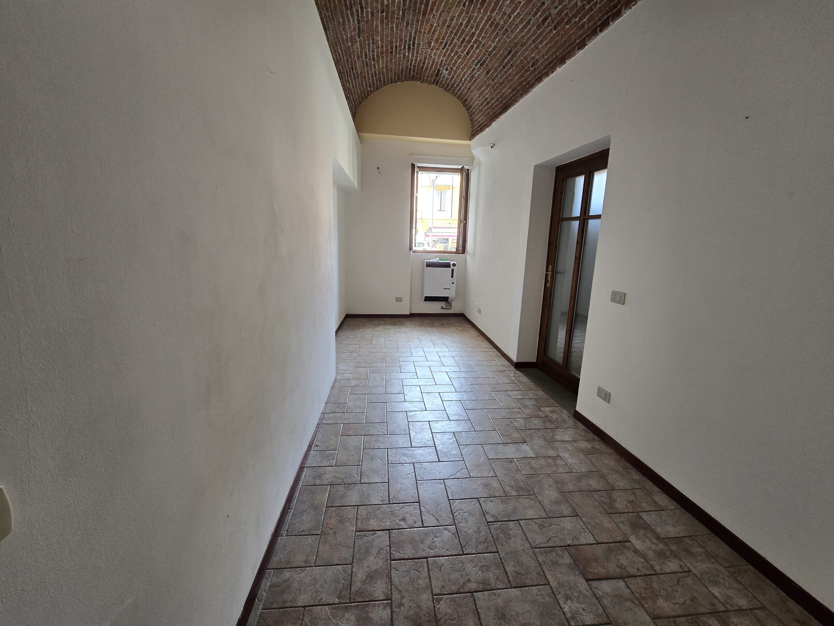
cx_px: 417
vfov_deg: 89.9
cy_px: 313
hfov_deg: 106.2
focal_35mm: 13
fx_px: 313
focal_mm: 2.2
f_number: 2.2
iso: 160
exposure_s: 1/50
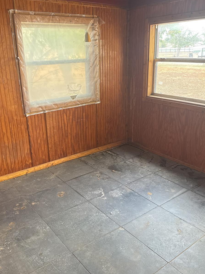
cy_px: 122
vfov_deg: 58.2
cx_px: 91
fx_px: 245
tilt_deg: -15.6
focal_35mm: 31
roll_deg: +1.8
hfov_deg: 45.4
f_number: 1.78
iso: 125
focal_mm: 6.76
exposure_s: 1/121
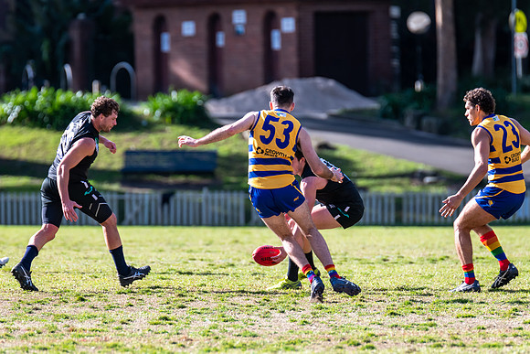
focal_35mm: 446
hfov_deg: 4.6
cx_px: 256
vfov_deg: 3.1
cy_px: 177
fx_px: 6562
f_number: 5
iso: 640
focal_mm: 420
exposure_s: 1/1600
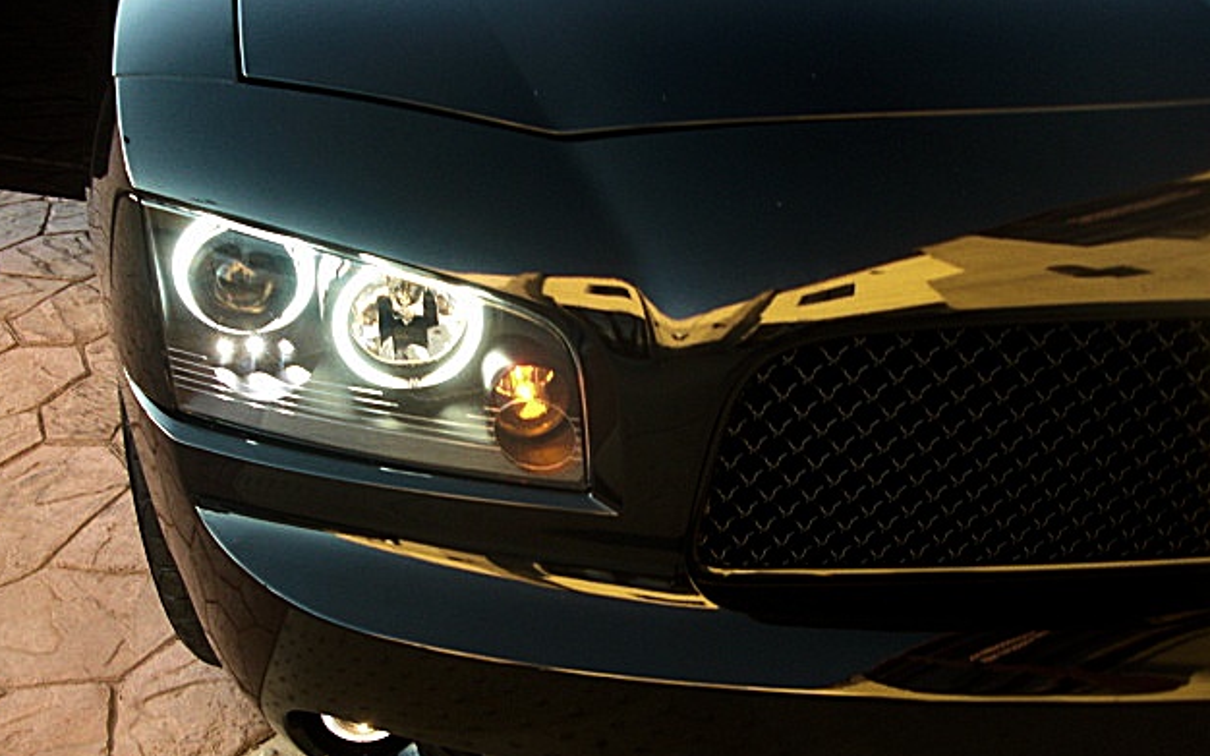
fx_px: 1286
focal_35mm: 39
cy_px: 445
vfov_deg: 32.7
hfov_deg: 50.4
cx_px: 593
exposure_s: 1/100
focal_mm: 6.3
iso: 200
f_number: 2.8
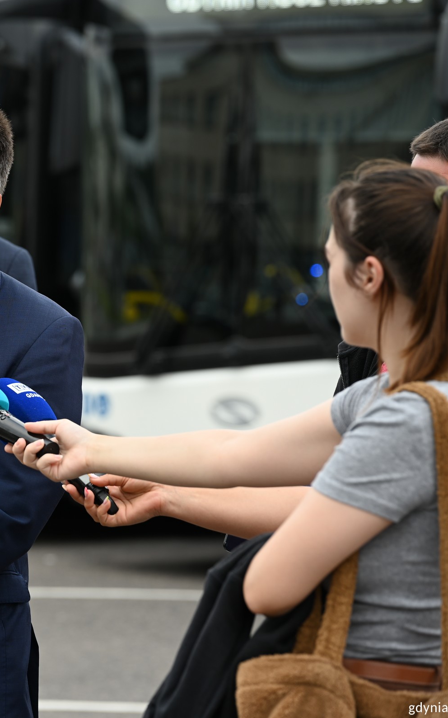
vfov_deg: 10.8
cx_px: -73
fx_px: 3791
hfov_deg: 6.7
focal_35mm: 194
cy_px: 359
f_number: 4.5
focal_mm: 126
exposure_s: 1/320
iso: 100
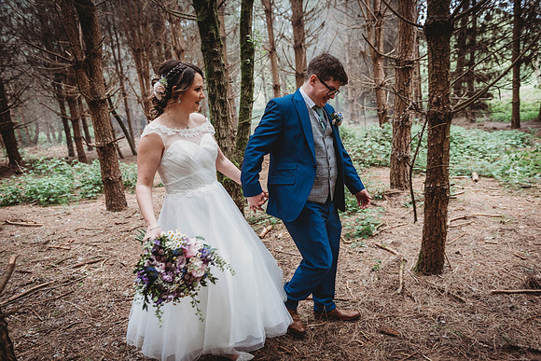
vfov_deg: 46.4
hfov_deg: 65.5
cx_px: 270
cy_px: 180
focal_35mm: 28
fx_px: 421
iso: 900
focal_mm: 28
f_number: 3.5
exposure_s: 1/200
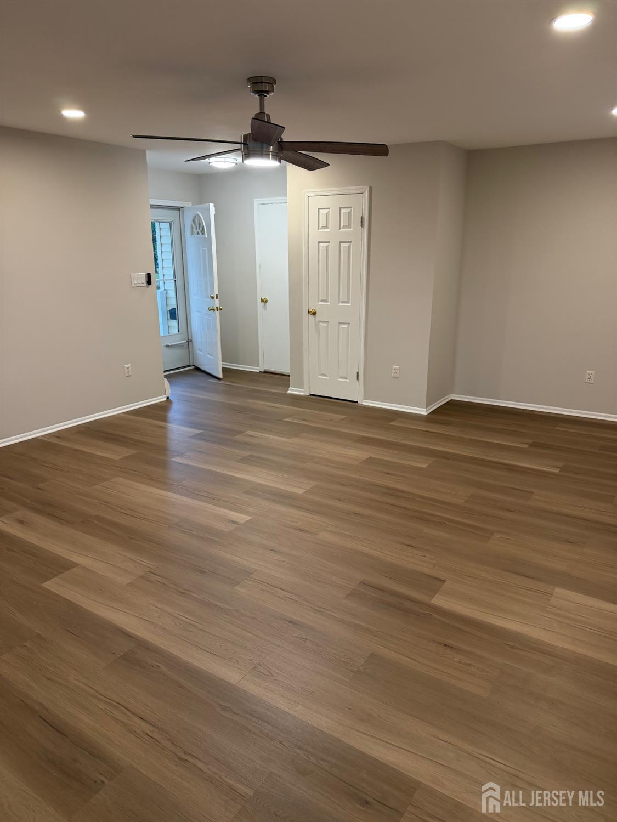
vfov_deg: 71.6
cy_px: 411
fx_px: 570
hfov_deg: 56.8
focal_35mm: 24
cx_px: 308
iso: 200
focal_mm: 6.76
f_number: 1.78
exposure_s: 1/120
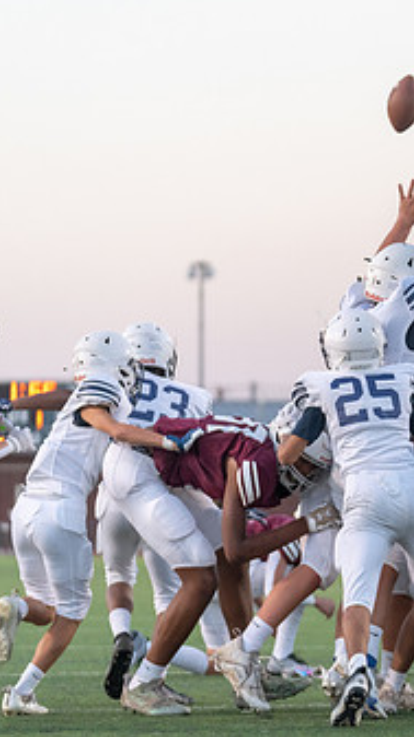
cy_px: 443
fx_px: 4577
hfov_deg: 5.1
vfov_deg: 9.2
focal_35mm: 234
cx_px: 640
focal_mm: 120
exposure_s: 1/1250
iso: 1000
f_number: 2.8
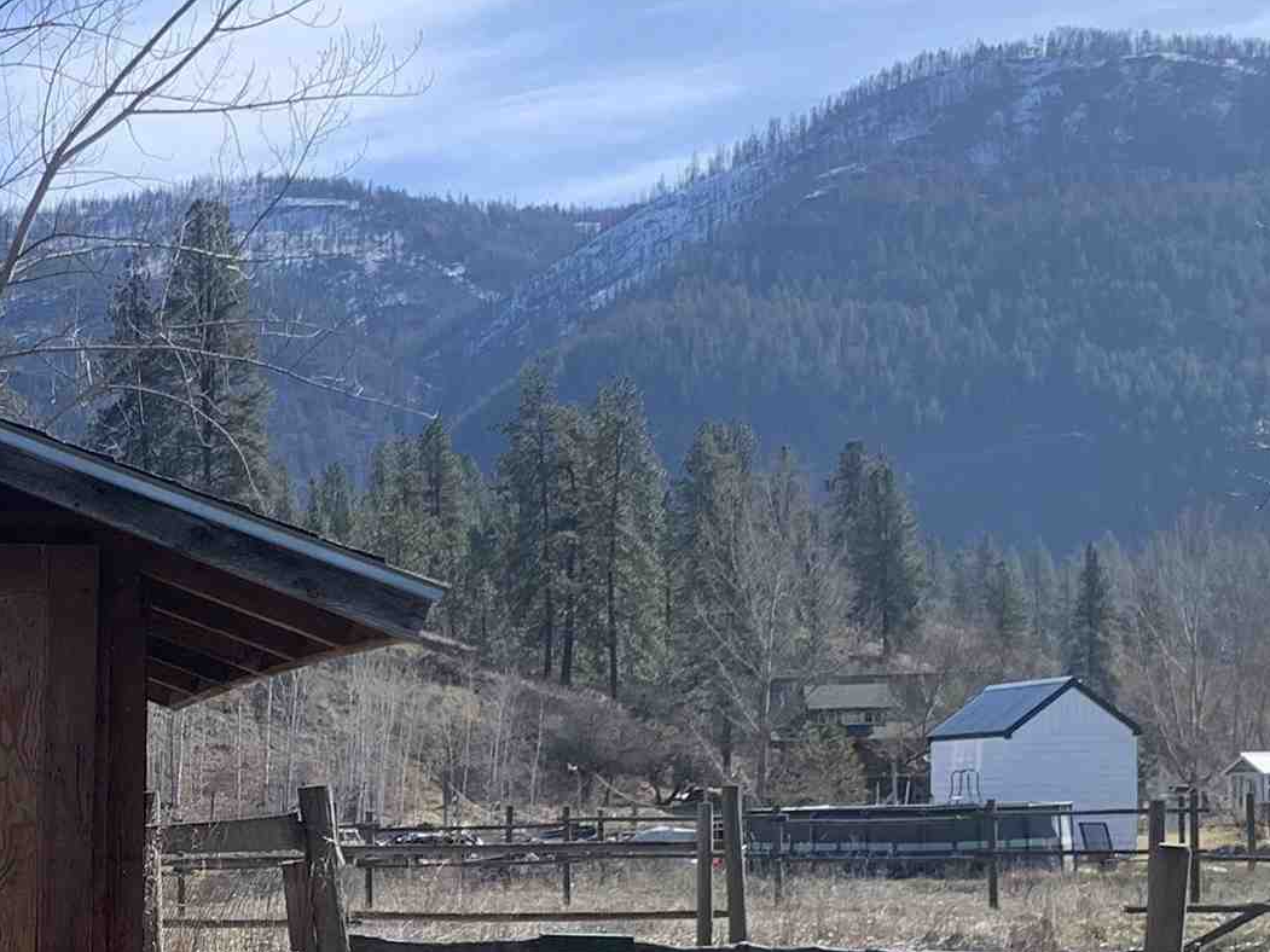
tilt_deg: -3.9
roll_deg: +1.2
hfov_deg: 23.2
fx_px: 2788
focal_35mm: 76
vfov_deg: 18.9
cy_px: 917
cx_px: -312
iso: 25
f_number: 1.8
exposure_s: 1/1368
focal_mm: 4.25
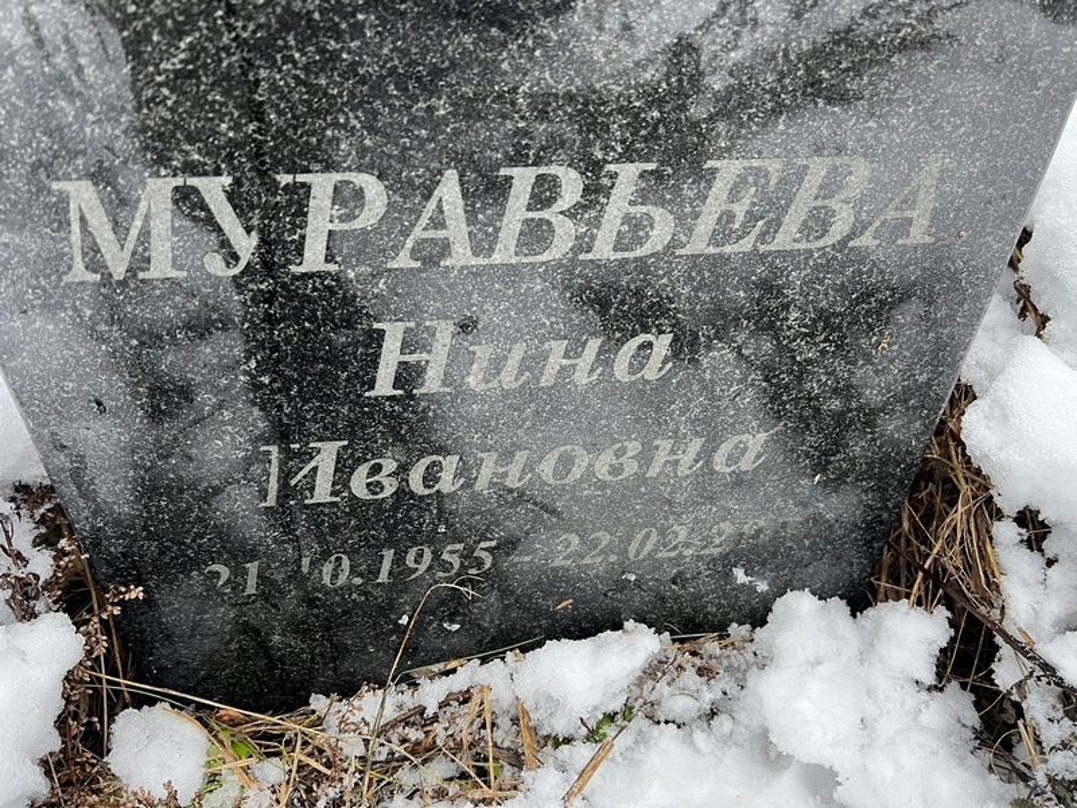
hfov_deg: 67.3
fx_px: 809
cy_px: 404
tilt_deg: -40.3
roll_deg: +1.9
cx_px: 538
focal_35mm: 26
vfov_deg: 53.1
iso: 125
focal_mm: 5.7
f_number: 1.5
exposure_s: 1/97
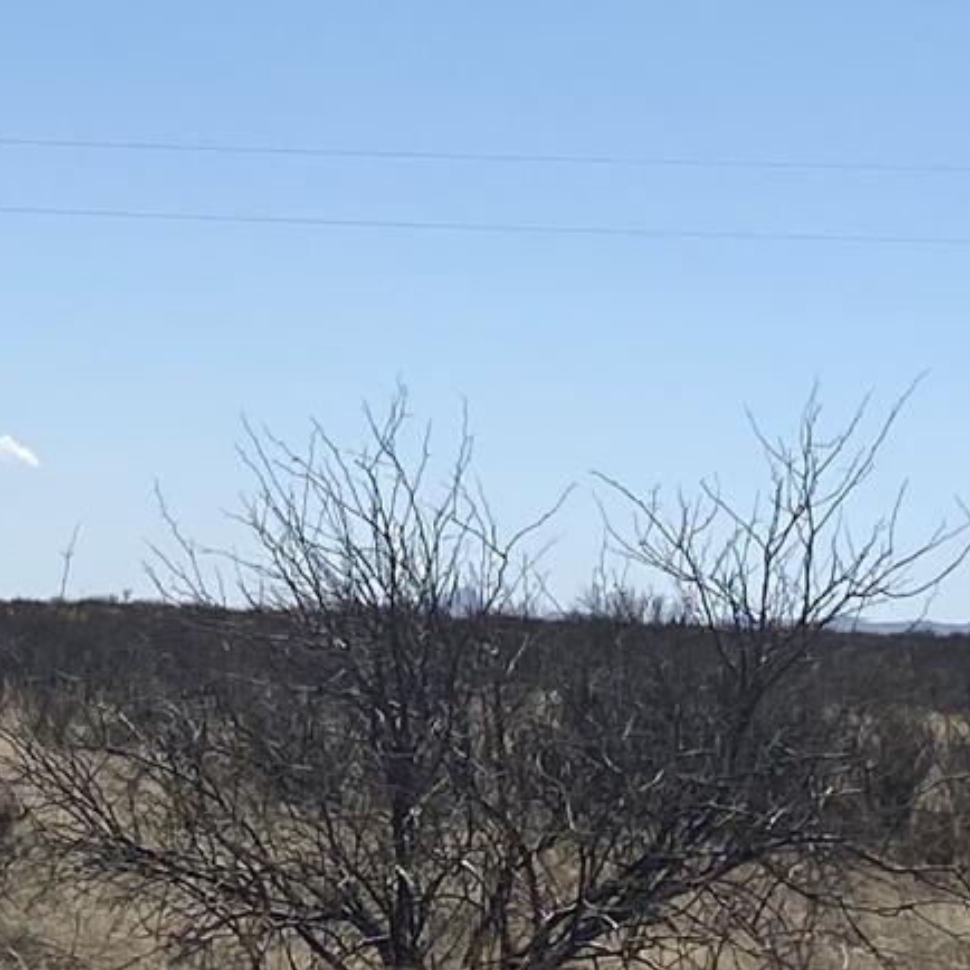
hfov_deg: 10.9
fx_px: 5041
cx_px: 83
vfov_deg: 11.0
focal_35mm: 159
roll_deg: -2.7
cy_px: 429
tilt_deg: +2.5
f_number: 1.8
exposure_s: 1/6061
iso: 32
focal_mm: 4.25
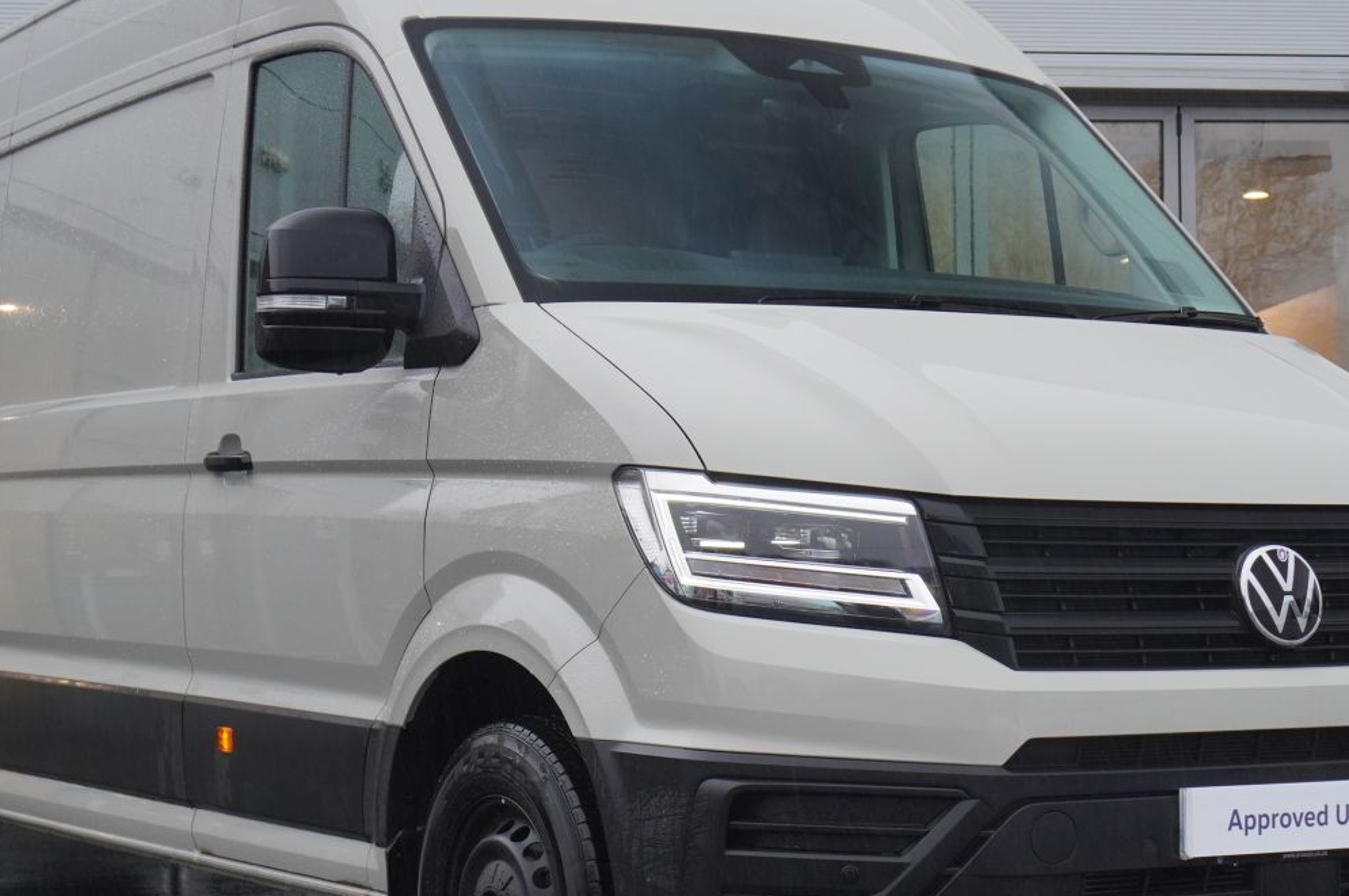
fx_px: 2800
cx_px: 675
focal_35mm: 75
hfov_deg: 27.1
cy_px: 527
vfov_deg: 18.2
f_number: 5.6
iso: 800
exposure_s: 1/90
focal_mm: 31
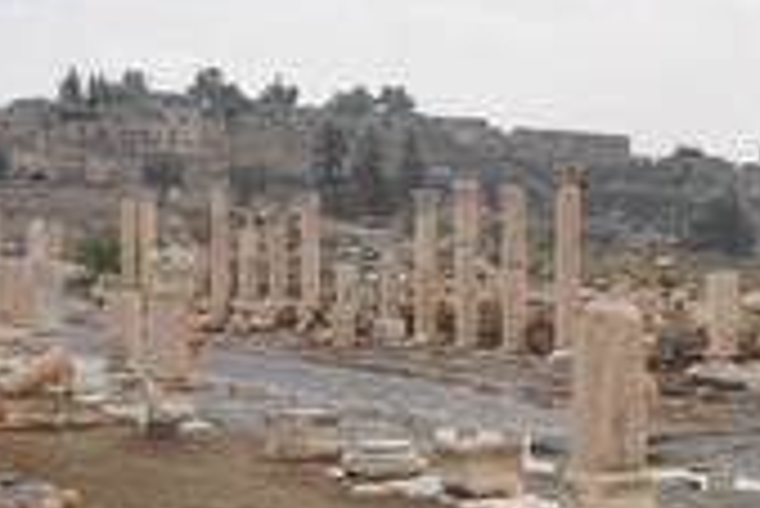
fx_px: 1648
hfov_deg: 25.7
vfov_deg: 17.5
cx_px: 571
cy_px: 319
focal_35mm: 78
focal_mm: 20
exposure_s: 1/320
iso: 200
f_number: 9
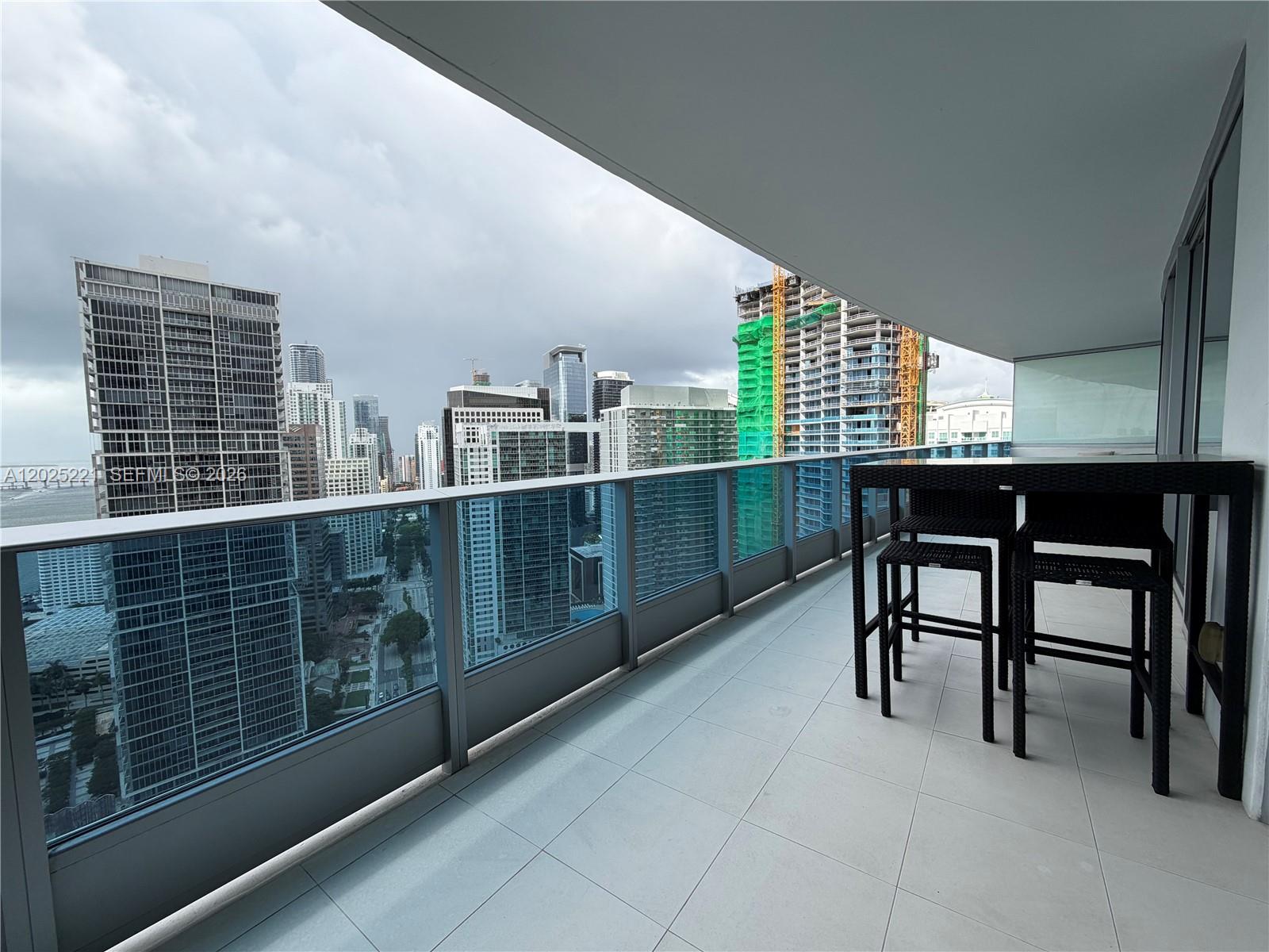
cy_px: 476
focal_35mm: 14
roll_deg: +1.2
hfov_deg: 102.1
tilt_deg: -4.3
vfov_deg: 85.7
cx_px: 634
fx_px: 513
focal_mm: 2.22
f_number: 2.2
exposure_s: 1/770
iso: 25
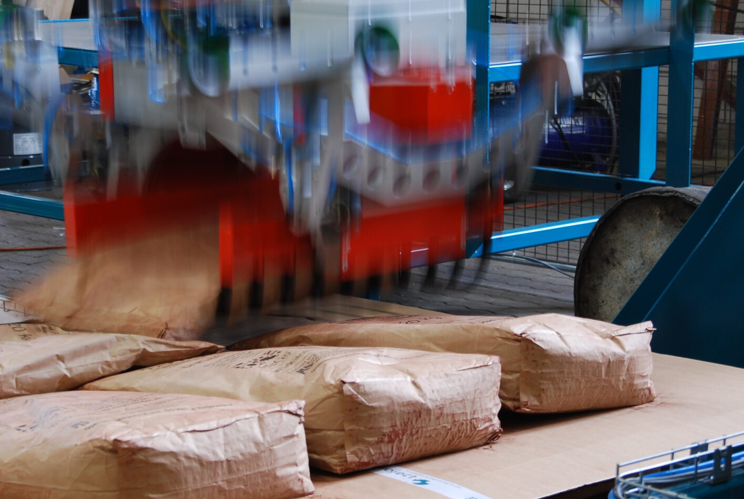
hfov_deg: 15.7
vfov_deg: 10.6
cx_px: 357
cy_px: 251
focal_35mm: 130
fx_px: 2692
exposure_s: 1/5
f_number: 5.3
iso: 200
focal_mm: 60
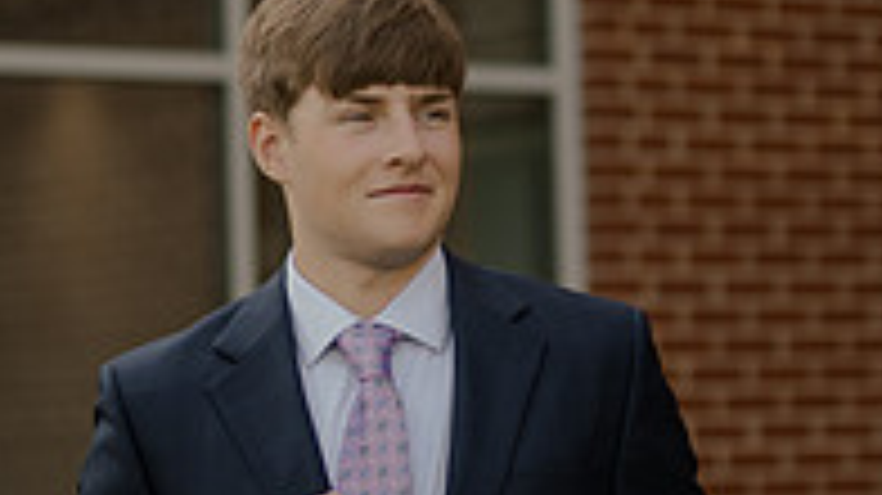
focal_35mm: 180
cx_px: 328
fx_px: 4207
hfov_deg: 12.0
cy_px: 261
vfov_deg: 6.7
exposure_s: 1/500
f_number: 1.4
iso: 100
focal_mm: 50
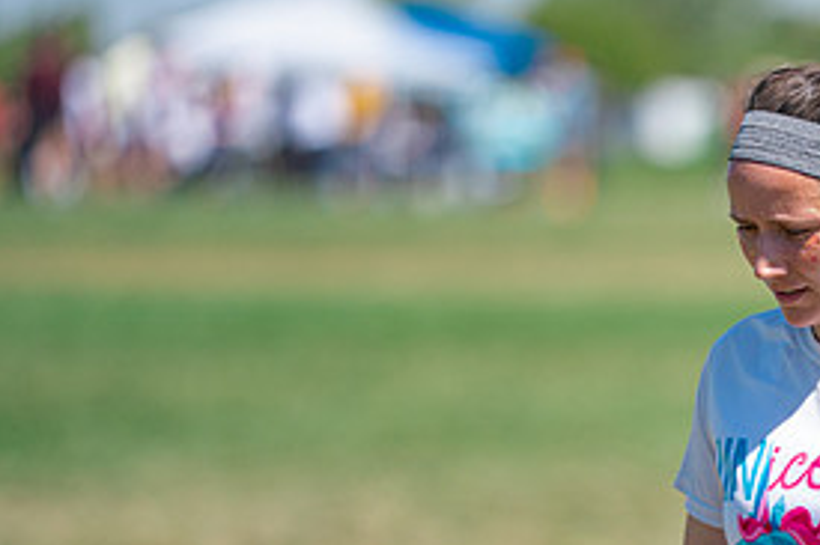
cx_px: 853
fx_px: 9606
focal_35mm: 422
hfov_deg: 4.9
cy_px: 448
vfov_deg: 3.3
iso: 250
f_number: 2.8
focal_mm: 200
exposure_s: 1/3200
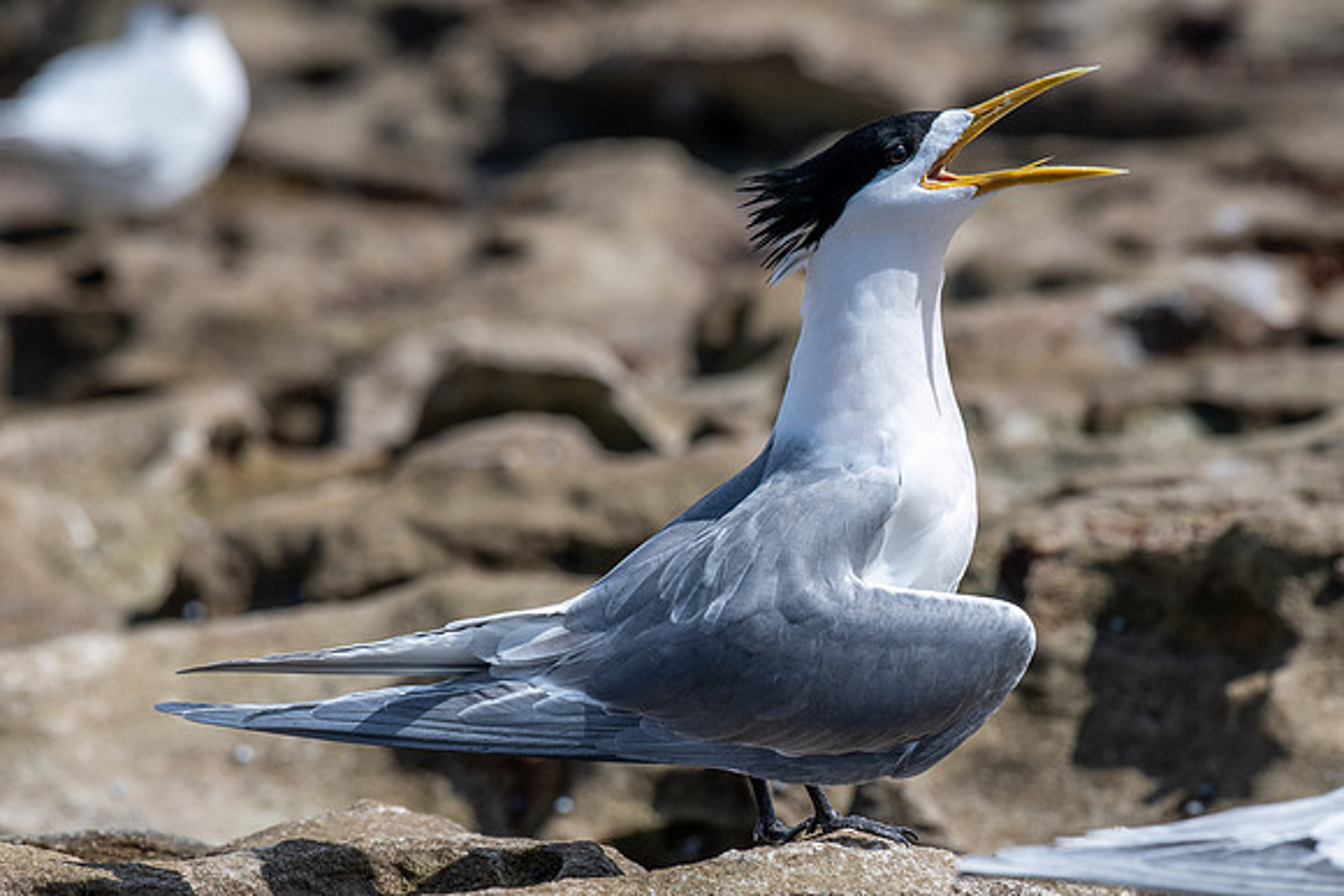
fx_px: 22731
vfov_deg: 2.3
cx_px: 959
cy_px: 545
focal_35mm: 609
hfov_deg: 3.4
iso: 320
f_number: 7.1
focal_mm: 360
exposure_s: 1/1600
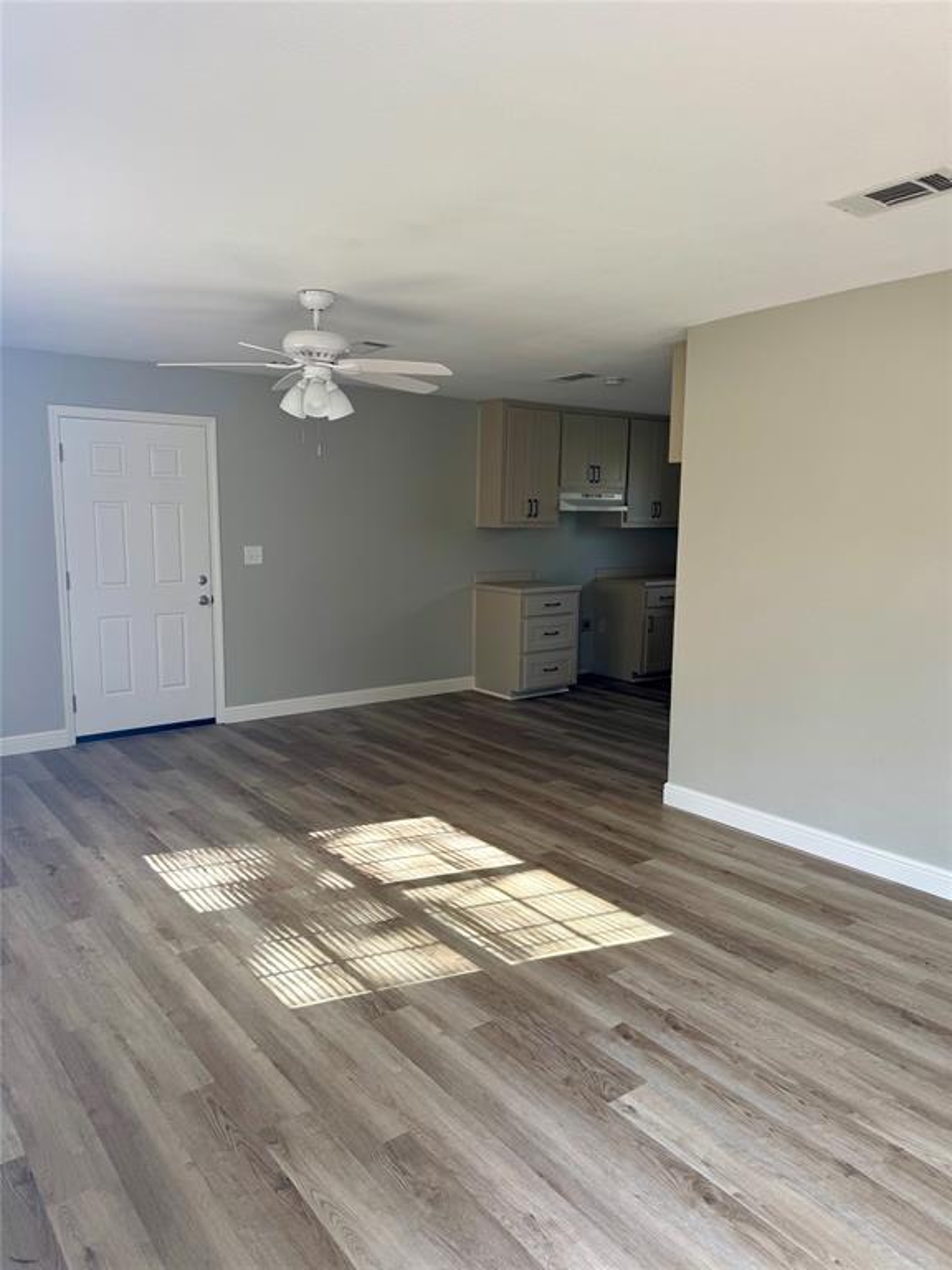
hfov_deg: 56.8
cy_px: 635
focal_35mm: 24
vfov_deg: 71.6
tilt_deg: -7.3
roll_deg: -0.5
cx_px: 476
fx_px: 880
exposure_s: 1/121
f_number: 1.78
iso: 50
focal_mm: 6.76
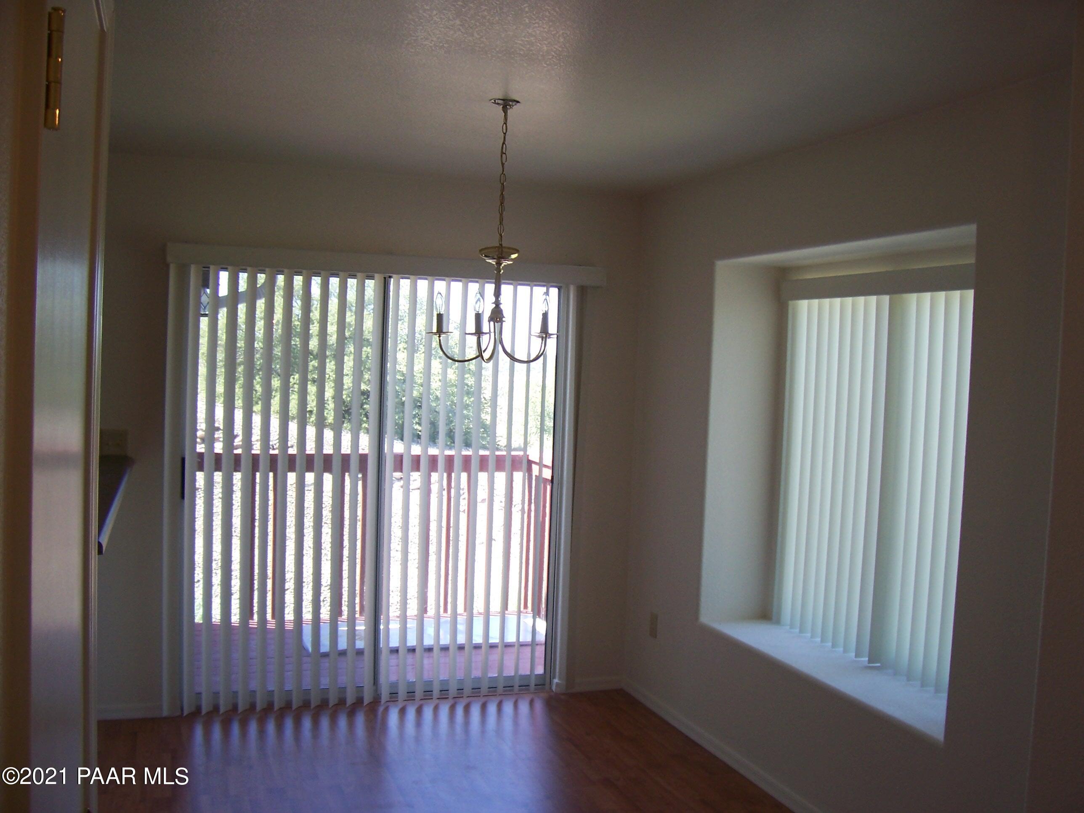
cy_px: 406
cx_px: 542
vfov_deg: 41.8
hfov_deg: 54.0
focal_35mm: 34
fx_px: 1065
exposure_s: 1/125
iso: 80
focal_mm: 5.6
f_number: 2.7
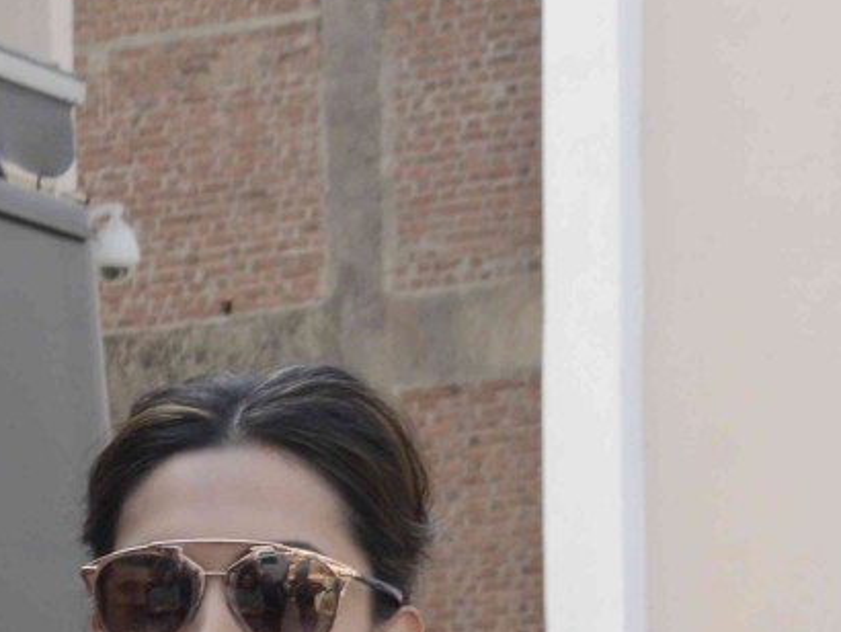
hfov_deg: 11.5
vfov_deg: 8.3
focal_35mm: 169
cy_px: 1365
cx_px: -101
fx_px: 4108
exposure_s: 1/160
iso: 400
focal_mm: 32
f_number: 9
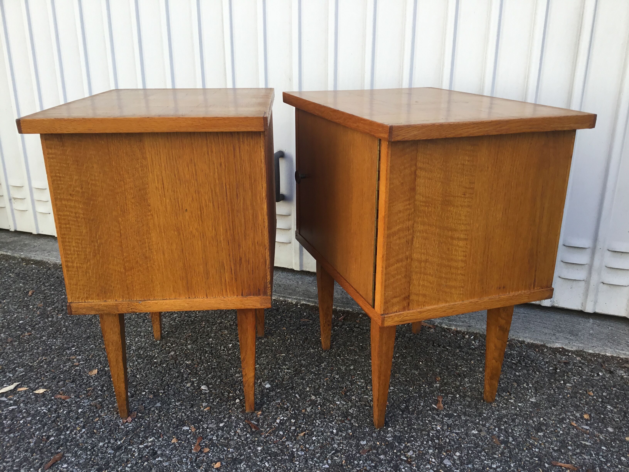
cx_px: 314
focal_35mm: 31
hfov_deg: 58.4
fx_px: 563
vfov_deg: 45.4
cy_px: 236
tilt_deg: -18.3
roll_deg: -0.6
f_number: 2.4
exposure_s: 1/150
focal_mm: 3.3
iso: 25
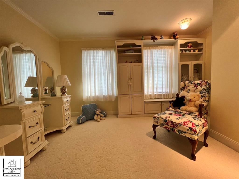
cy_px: 90
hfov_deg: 106.2
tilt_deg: -3.9
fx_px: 90
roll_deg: +1.7
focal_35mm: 13
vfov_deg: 89.9
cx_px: 120
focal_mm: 1.57
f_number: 1.8
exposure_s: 1/120
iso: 125
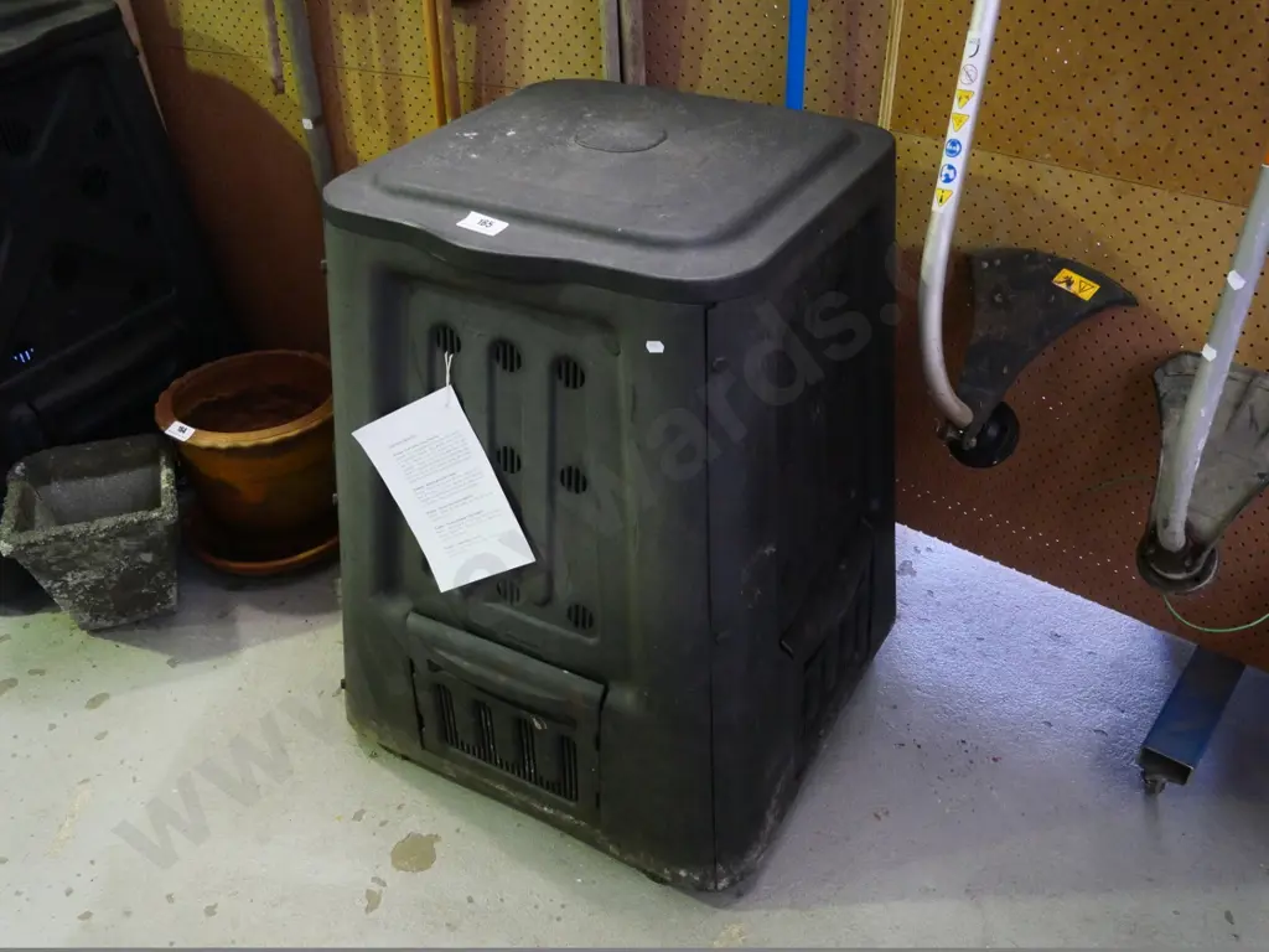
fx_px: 1100
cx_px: 634
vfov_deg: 46.8
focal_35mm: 30
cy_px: 476
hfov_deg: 60.0
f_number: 4.5
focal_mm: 15
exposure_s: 1/60
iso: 3200
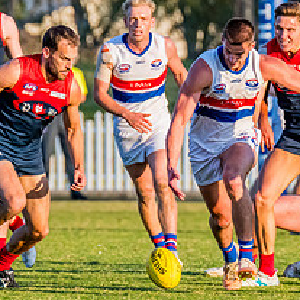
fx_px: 10305
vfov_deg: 1.7
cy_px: 102
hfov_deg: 1.7
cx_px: 224
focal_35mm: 1051
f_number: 6.3
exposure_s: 1/1600
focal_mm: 360
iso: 800
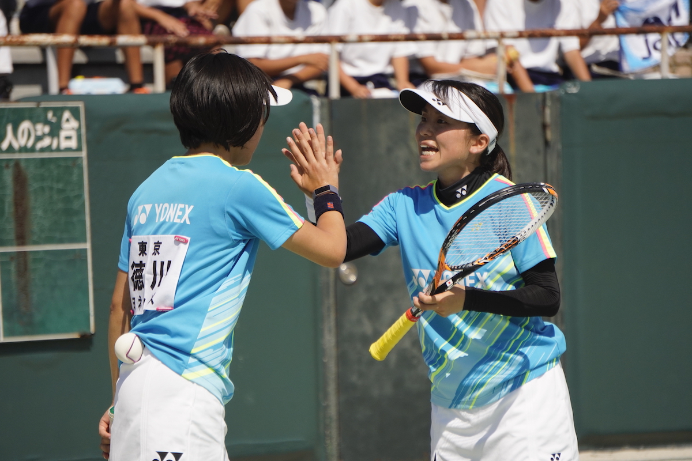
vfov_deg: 4.6
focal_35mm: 298
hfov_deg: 6.9
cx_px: 346
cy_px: 230
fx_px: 5737
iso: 500
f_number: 6.3
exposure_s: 1/4000
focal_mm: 199
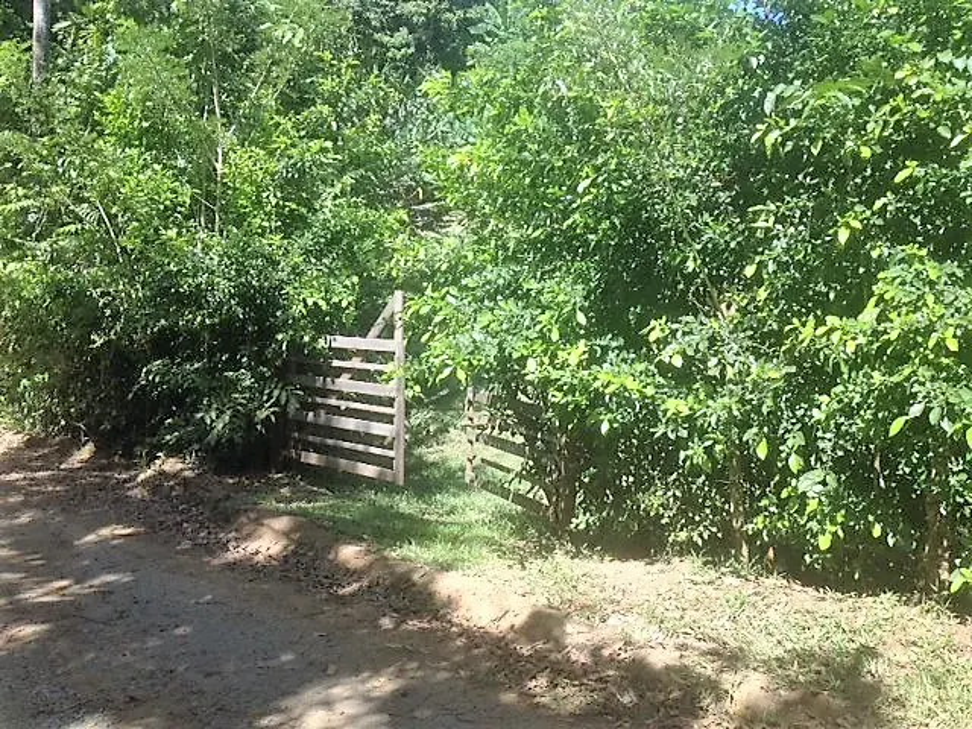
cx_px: 486
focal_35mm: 35
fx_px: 983
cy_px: 364
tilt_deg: -9.3
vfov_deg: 40.7
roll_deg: -0.9
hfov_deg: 52.6
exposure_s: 1/456
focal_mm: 4.28
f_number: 2.4
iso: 50
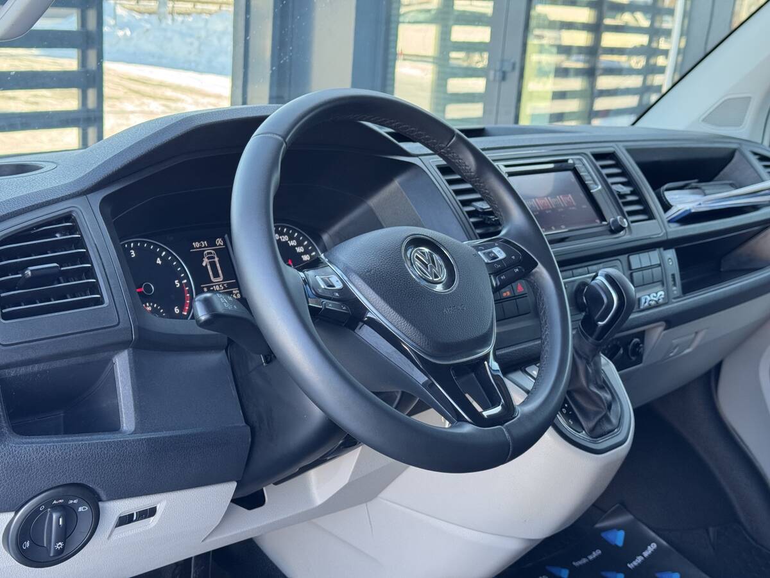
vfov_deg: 30.3
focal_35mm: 48
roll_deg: -4.0
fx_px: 1068
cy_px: 289
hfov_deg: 39.7
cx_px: 385
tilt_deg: -15.8
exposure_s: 1/114
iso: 100
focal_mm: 6.76
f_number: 1.78
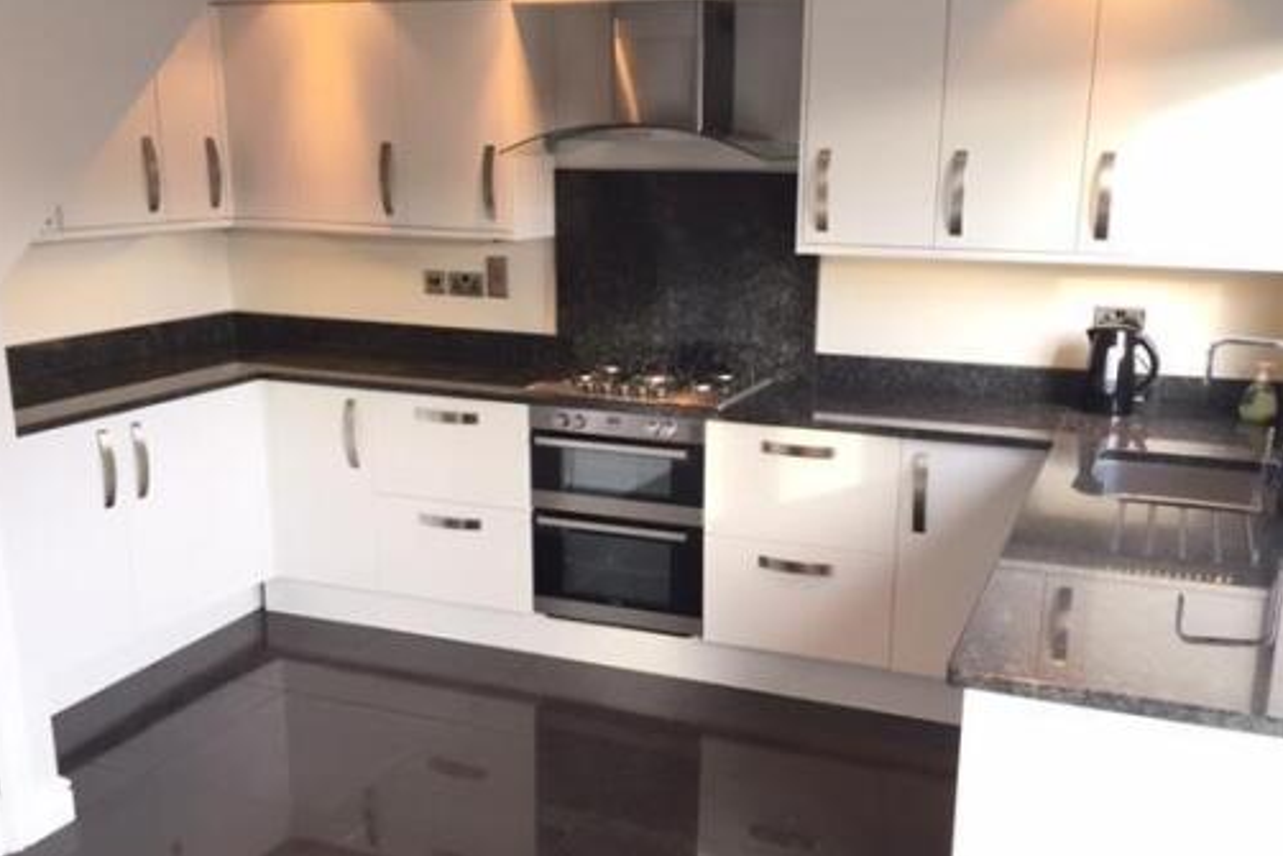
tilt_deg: -15.3
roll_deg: +0.0
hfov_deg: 54.4
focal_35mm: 35
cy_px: 494
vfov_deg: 37.8
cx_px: 686
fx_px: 1248
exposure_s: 1/33
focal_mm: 4.15
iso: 50
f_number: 2.2
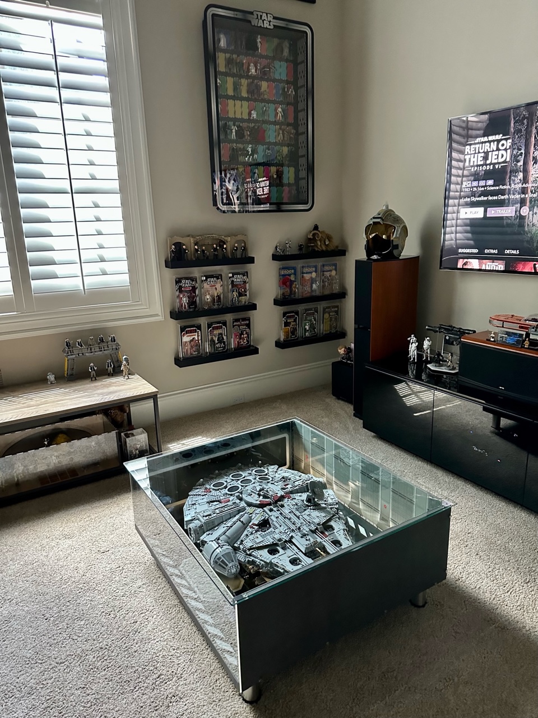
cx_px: 269
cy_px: 359
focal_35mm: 24
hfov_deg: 56.8
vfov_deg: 71.6
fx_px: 497
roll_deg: +2.1
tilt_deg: -15.5
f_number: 1.78
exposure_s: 1/60
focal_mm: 6.86
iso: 800
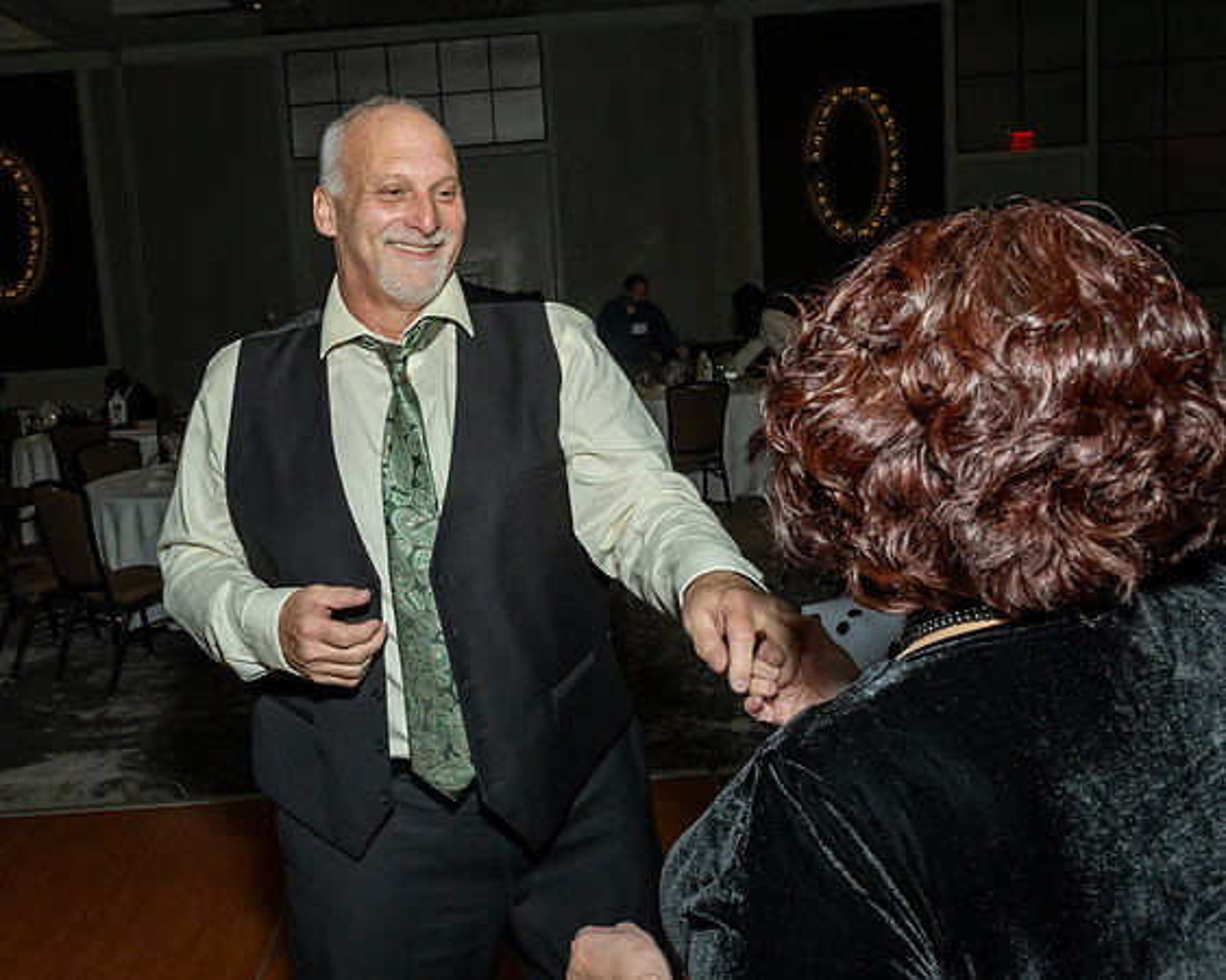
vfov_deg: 39.9
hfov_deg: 48.6
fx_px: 1349
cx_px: 490
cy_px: 490
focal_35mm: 37
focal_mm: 22
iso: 1000
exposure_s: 1/250
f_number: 7.1
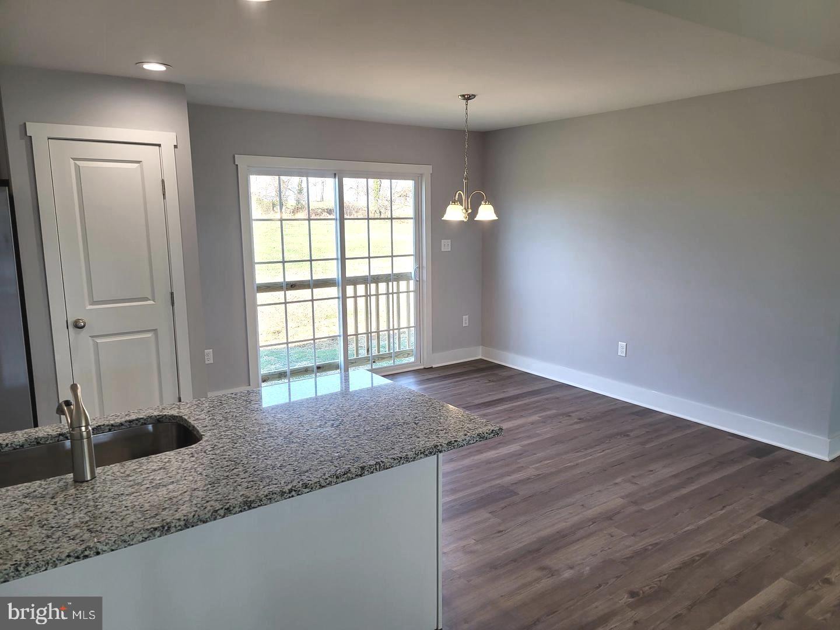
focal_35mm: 25
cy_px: 315
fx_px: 607
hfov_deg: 69.4
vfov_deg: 54.9
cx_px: 420
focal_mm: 7
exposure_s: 1/120
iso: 64
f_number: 1.8
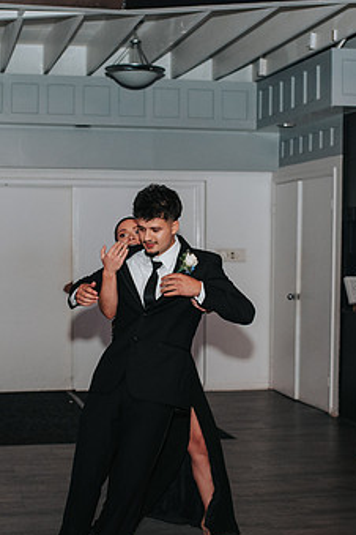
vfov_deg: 26.3
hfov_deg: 17.7
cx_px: 148
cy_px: 279
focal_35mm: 77
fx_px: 1142
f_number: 2.8
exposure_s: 1/200
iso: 1000
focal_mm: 35
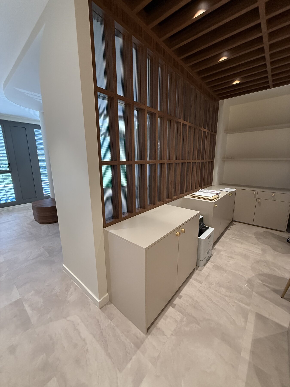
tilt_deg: -11.5
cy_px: 194
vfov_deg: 102.1
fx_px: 156
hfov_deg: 85.7
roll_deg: +1.2
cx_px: 145
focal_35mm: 14
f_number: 2.2
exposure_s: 1/100
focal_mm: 2.22
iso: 250
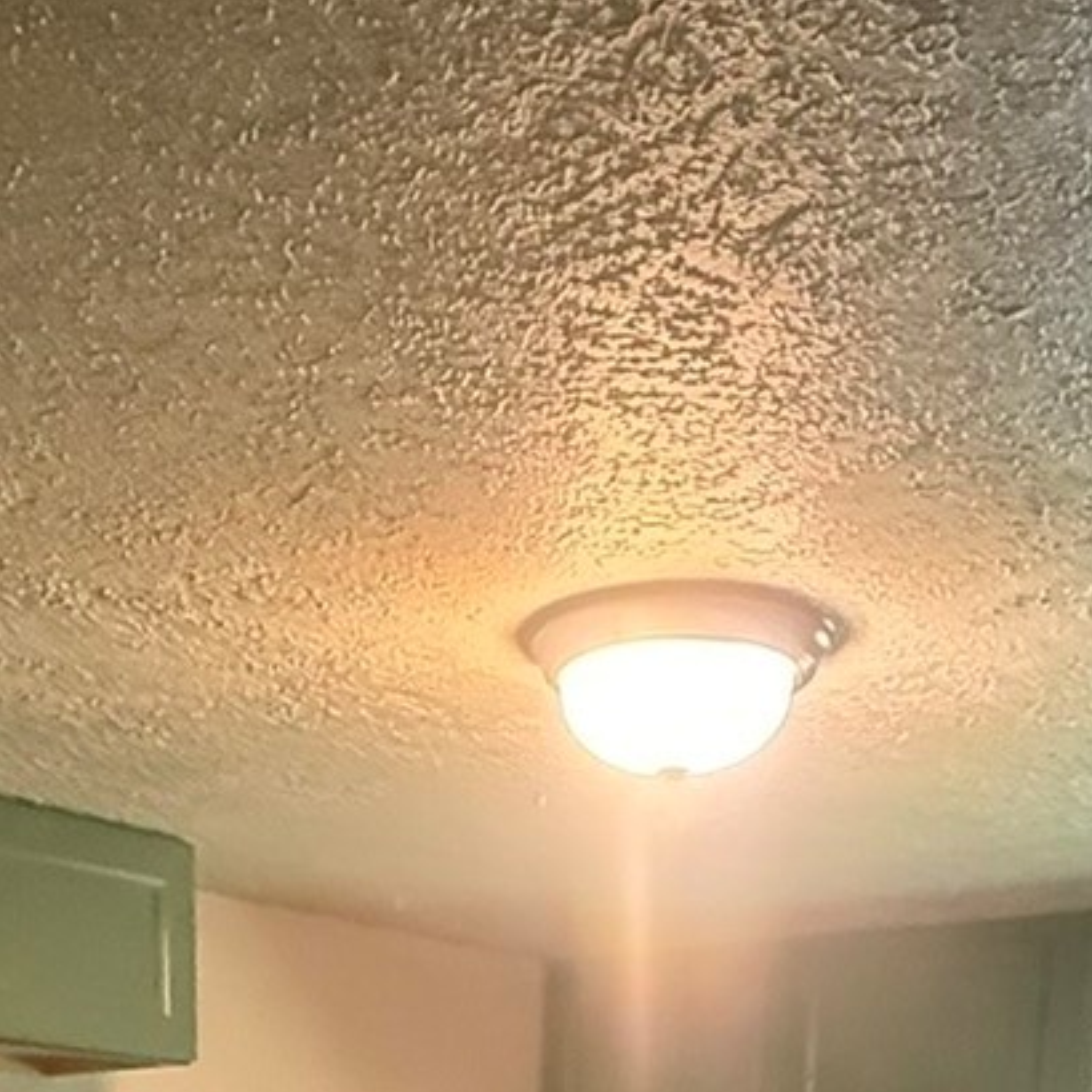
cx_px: 461
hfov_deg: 29.5
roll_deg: -1.1
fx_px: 2070
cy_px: 1731
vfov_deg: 22.7
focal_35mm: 58
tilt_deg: -10.6
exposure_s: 1/40
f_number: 2.2
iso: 1250
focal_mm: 2.22
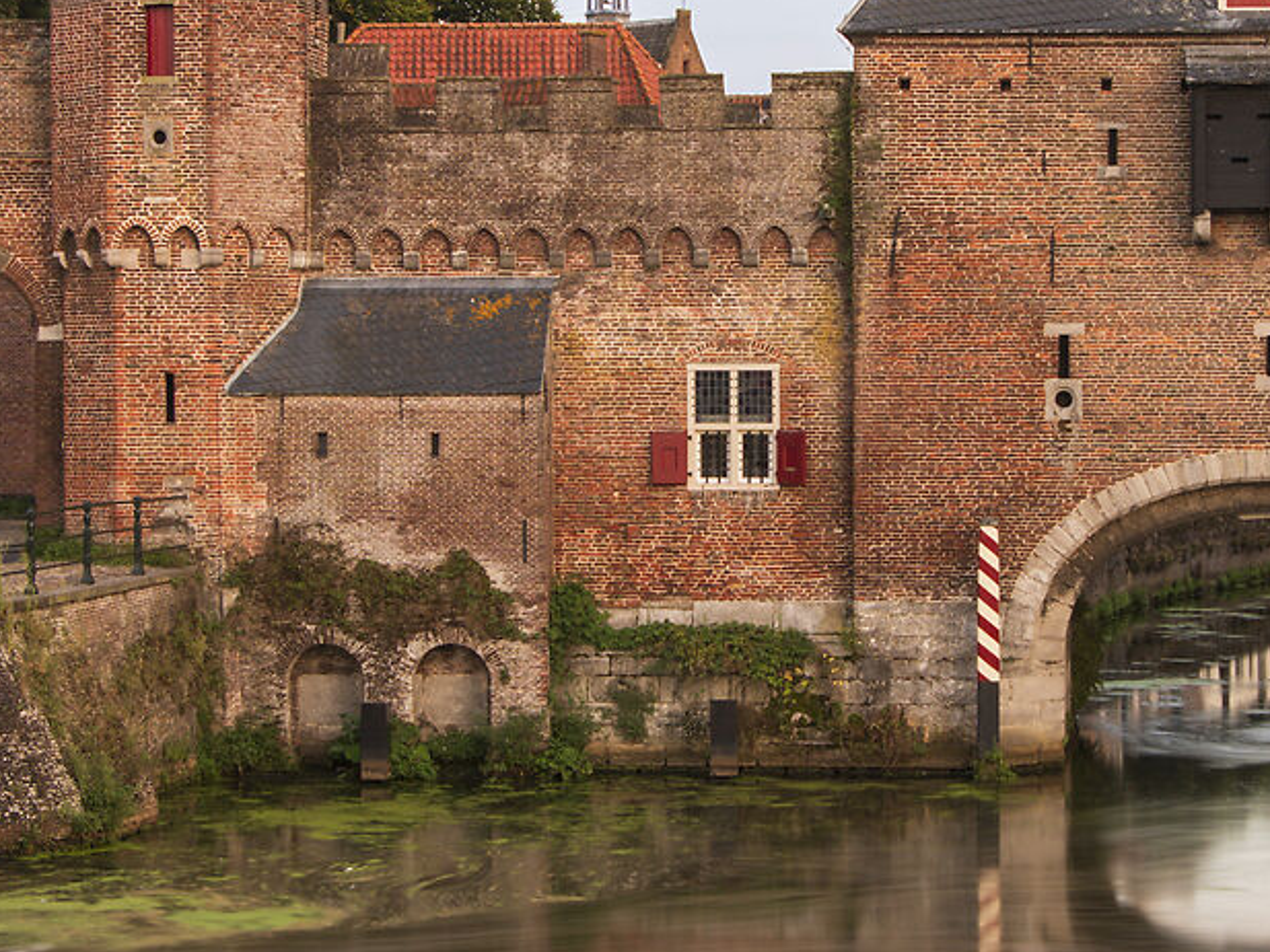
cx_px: 766
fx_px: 4257
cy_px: 479
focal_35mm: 116
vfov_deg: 12.8
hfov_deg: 17.0
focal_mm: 31
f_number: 8
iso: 100
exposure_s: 66
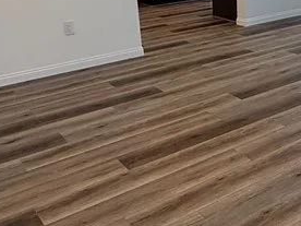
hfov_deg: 35.4
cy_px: 53
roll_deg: +1.4
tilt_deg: -16.9
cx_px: 249
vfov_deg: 27.6
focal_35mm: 52
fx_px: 452
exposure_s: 1/120
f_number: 2.2
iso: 160
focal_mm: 2.22
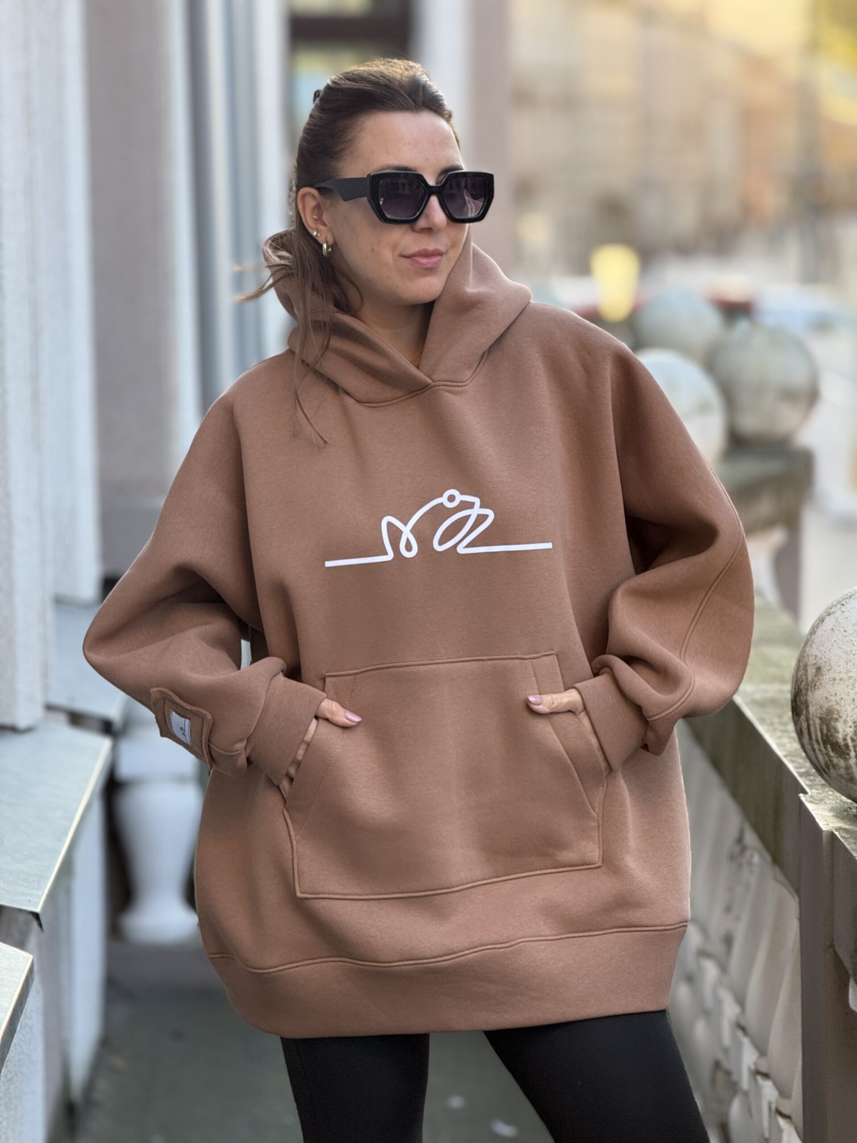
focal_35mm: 120
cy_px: 572
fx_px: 3961
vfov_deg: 16.4
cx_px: 428
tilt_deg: -5.5
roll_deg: +0.6
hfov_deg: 12.3
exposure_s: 1/99
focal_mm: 15.66
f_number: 2.8
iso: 125
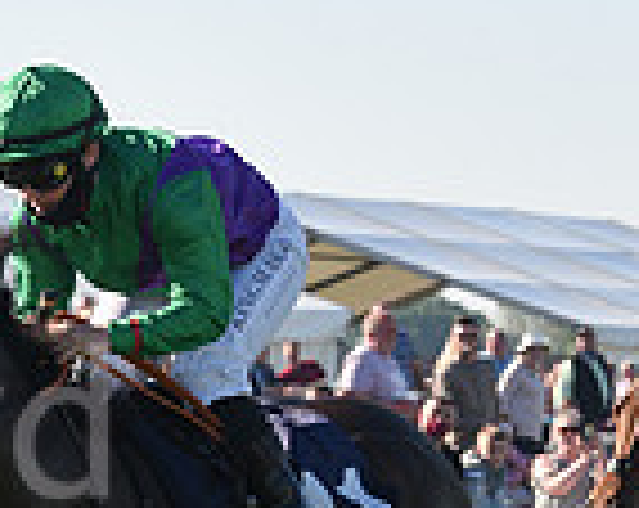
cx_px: -464
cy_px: 465
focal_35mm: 446
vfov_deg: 3.5
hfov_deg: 4.3
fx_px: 8417
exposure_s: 1/1600
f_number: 6.3
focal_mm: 116
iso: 500
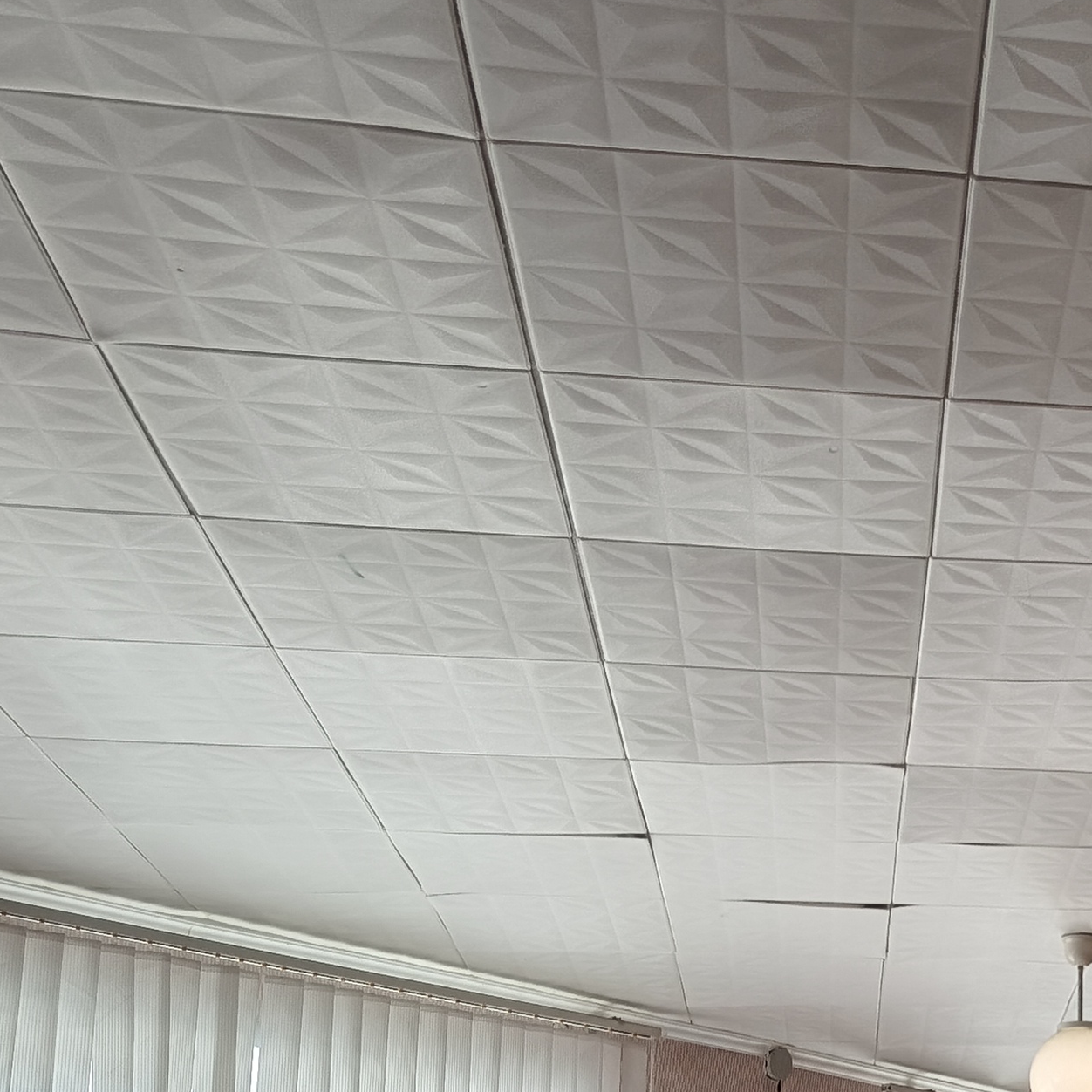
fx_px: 2356
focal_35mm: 66
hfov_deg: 24.0
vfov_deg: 25.2
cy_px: 1023
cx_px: 1280
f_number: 1.8
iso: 50
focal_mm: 5.56
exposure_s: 1/230
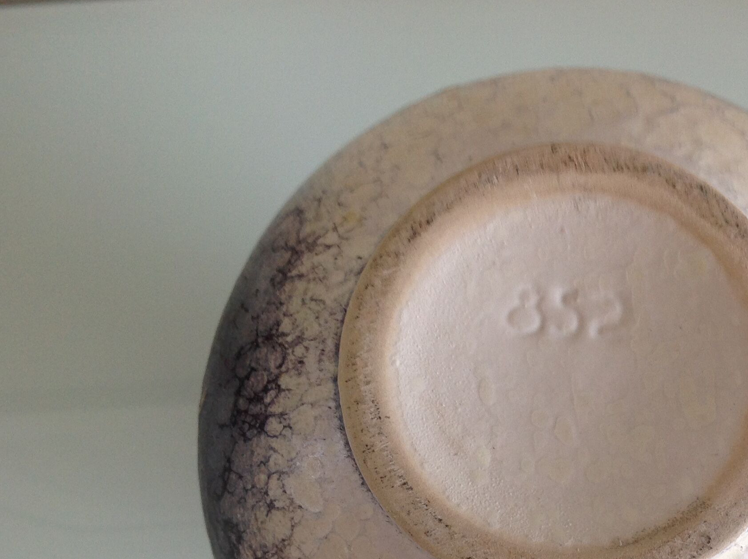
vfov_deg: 26.6
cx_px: 548
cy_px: 429
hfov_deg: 34.9
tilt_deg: -79.9
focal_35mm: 54
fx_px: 1165
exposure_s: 1/40
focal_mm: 4.28
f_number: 2.4
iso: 64
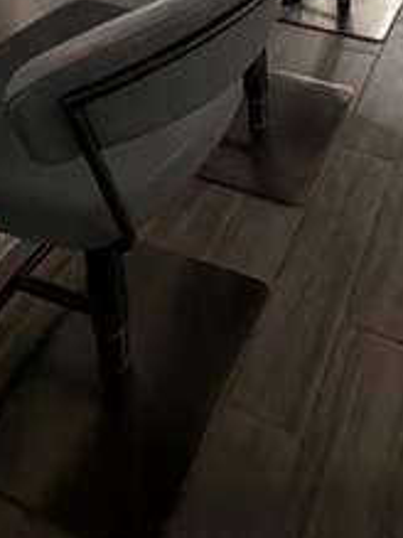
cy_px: -197
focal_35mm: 41
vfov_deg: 31.9
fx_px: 637
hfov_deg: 34.0
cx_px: 324
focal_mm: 2.22
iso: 500
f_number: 2.2
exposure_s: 1/60
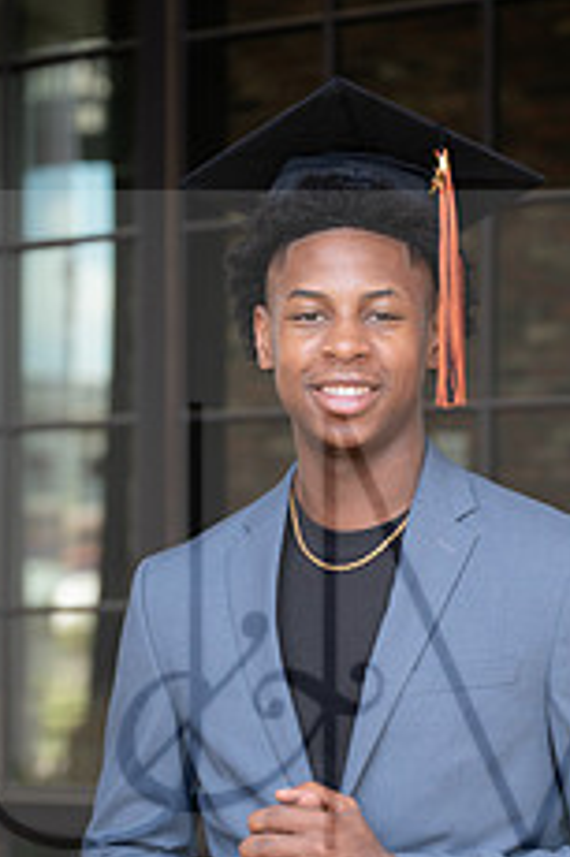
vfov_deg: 16.3
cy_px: 671
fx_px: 2973
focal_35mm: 125
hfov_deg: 10.9
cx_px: 356
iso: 250
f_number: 2.8
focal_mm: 64
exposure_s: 1/250
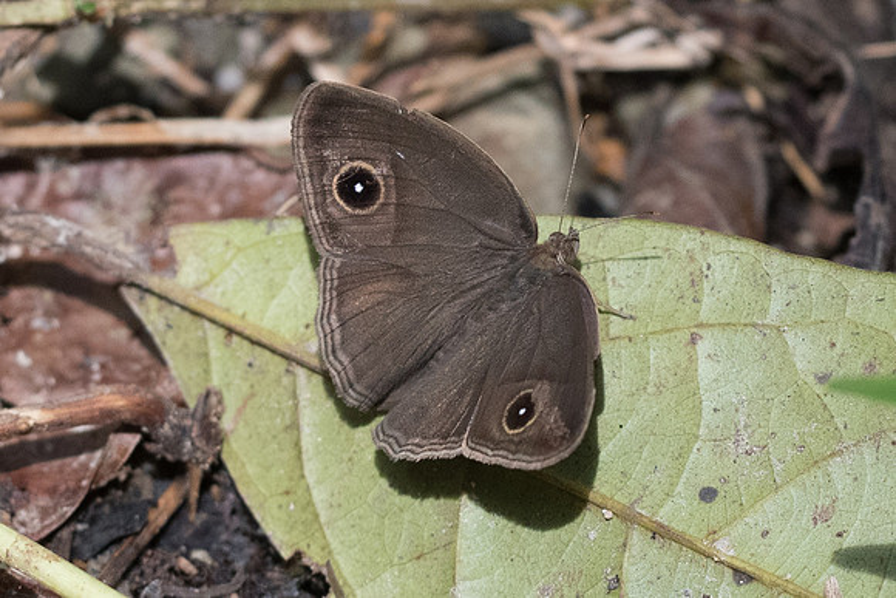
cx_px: 448
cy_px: 314
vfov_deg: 1.7
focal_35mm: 792
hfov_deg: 2.6
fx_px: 19717
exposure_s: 1/2500
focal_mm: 150
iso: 800
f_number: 4
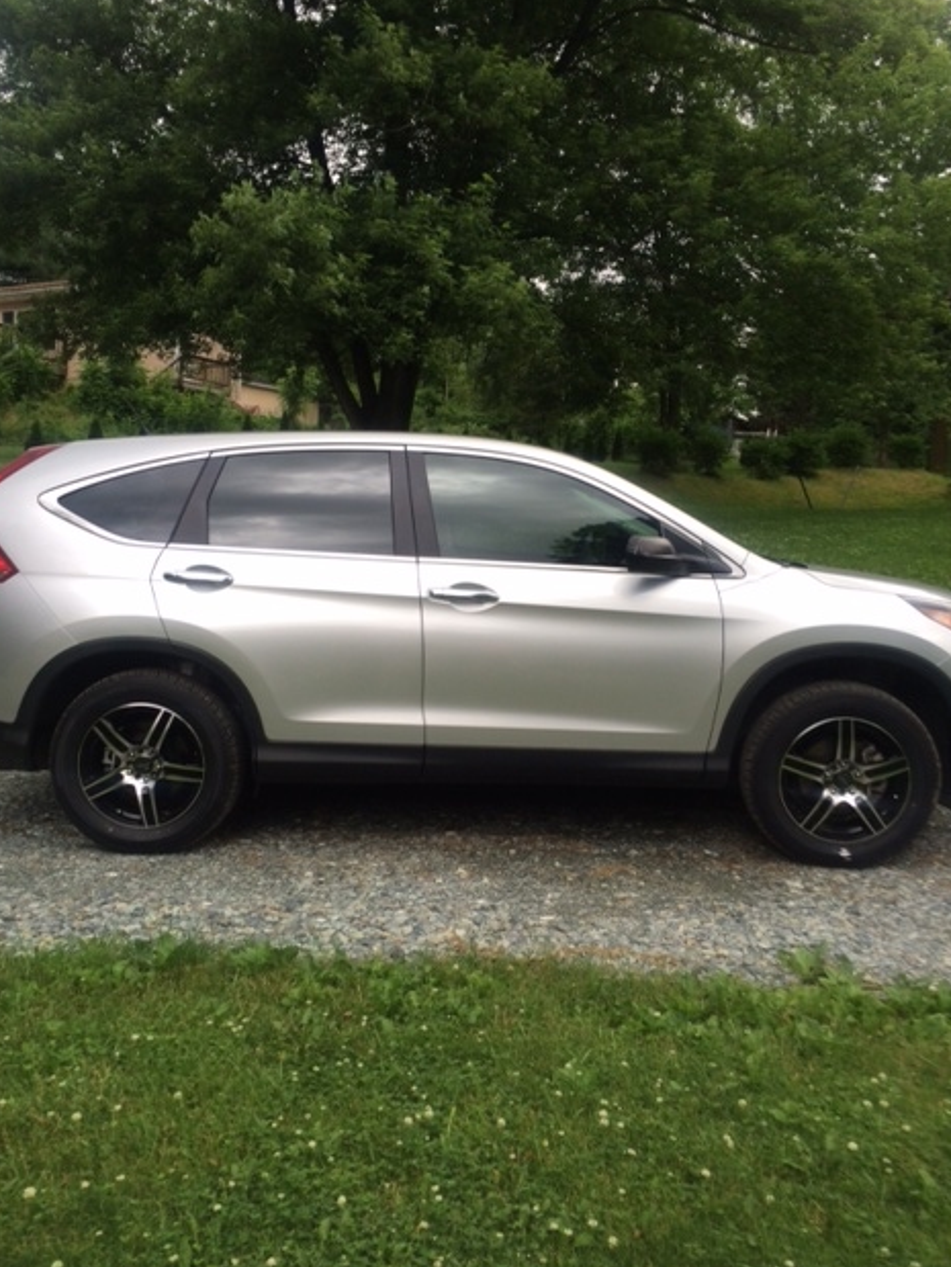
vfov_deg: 58.3
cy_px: 643
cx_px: 481
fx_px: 1134
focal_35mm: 31
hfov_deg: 45.5
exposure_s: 1/60
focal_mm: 4.12
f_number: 2.2
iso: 50
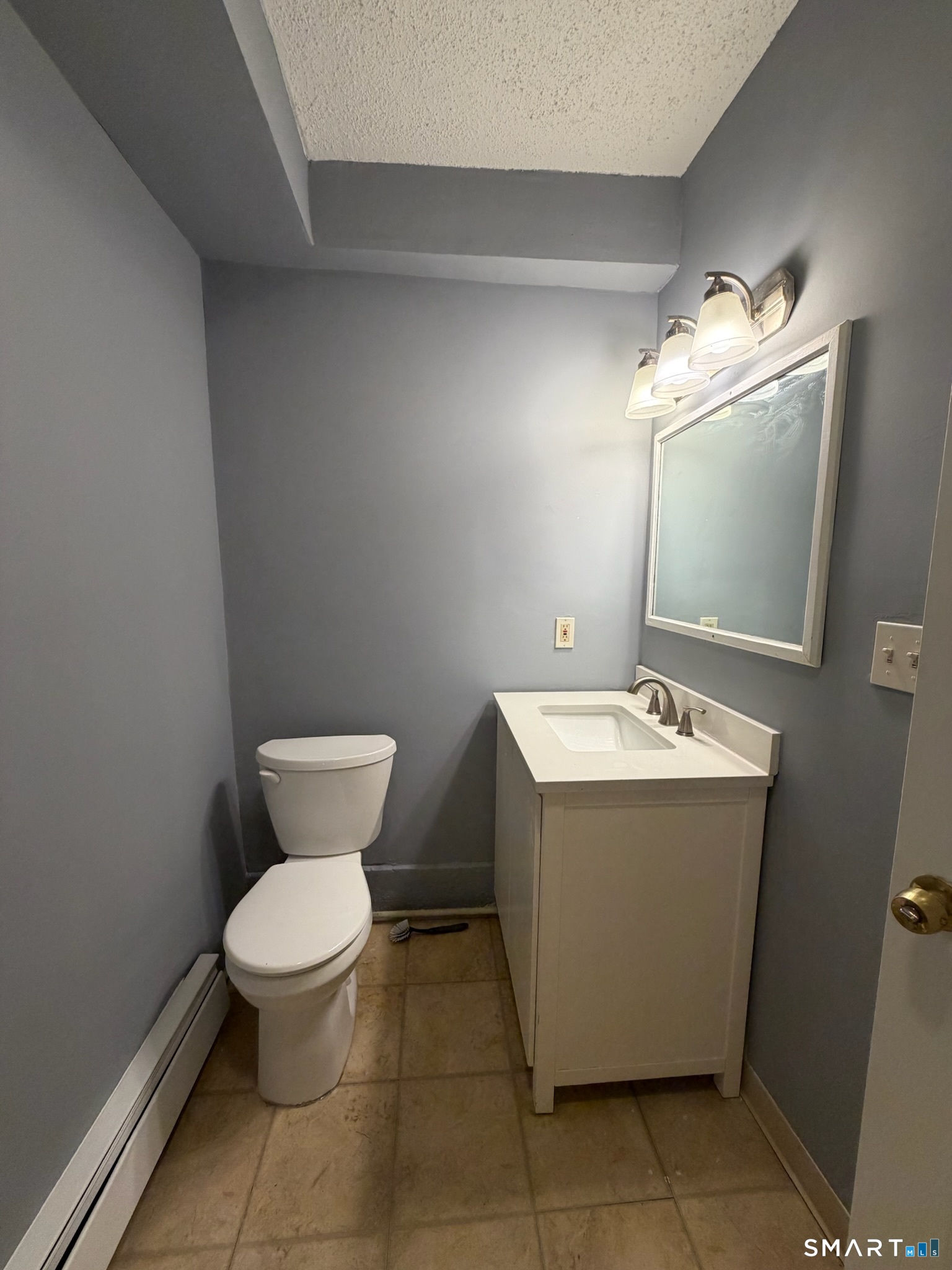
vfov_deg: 102.1
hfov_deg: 85.7
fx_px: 513
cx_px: 476
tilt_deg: -7.4
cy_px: 635
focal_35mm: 14
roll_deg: -0.2
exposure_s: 1/120
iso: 320
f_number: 2.2
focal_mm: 2.22
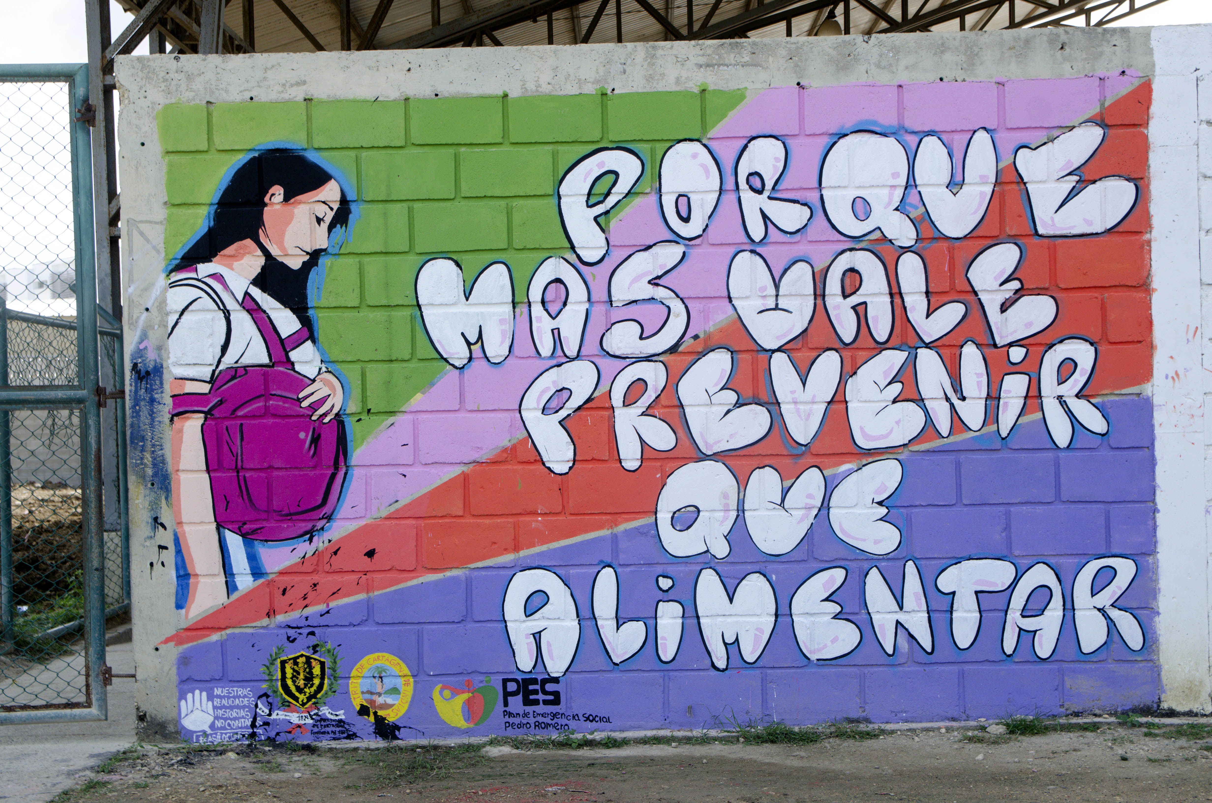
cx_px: 606
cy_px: 402
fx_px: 1814
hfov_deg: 36.9
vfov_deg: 25.0
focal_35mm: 54
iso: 200
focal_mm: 36
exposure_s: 1/400
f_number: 5
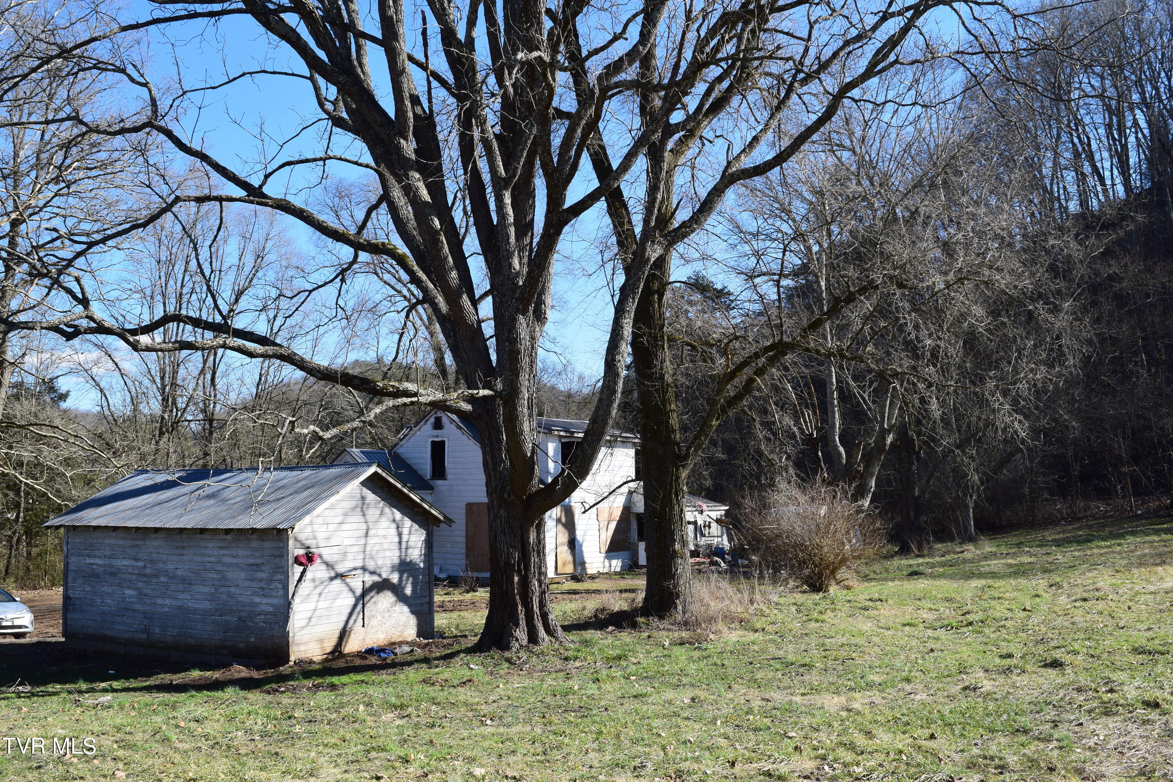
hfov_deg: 53.1
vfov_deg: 36.9
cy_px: 391
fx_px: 1173
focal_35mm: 36
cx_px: 586
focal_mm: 24
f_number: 10
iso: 400
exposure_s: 1/320
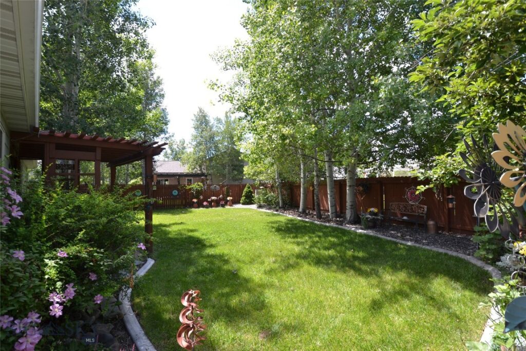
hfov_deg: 100.4
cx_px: 263
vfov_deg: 77.3
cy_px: 176
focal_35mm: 15
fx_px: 219
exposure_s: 1/100
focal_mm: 10
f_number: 6.3
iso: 100
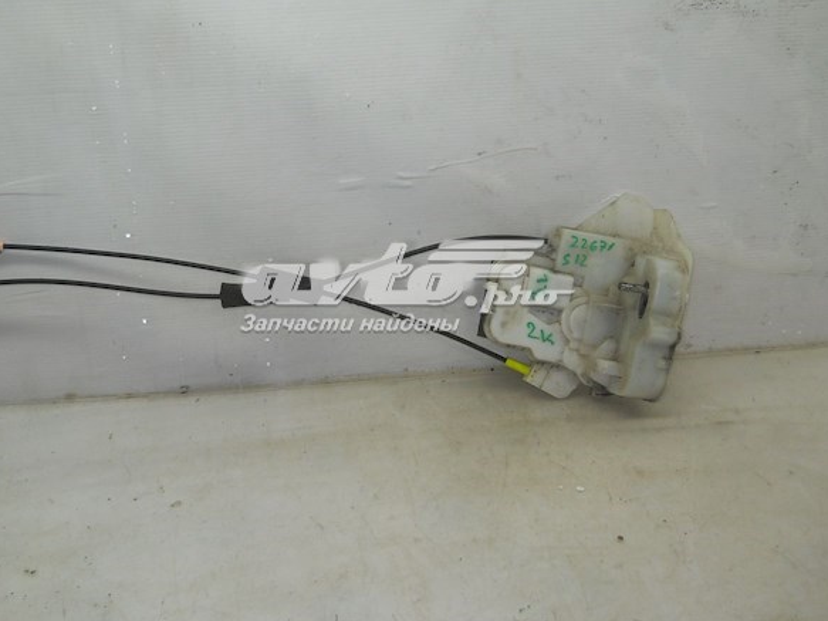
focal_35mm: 45
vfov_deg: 32.2
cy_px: 283
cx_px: 403
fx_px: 1076
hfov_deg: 42.1
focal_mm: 6.72
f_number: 3.1
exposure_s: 1/60
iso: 80
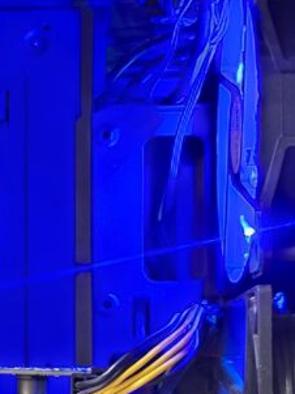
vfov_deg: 16.0
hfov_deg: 11.7
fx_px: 1388
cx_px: -106
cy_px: 320
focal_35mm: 122
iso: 500
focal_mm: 6.3
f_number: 1.7
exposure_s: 1/32.9
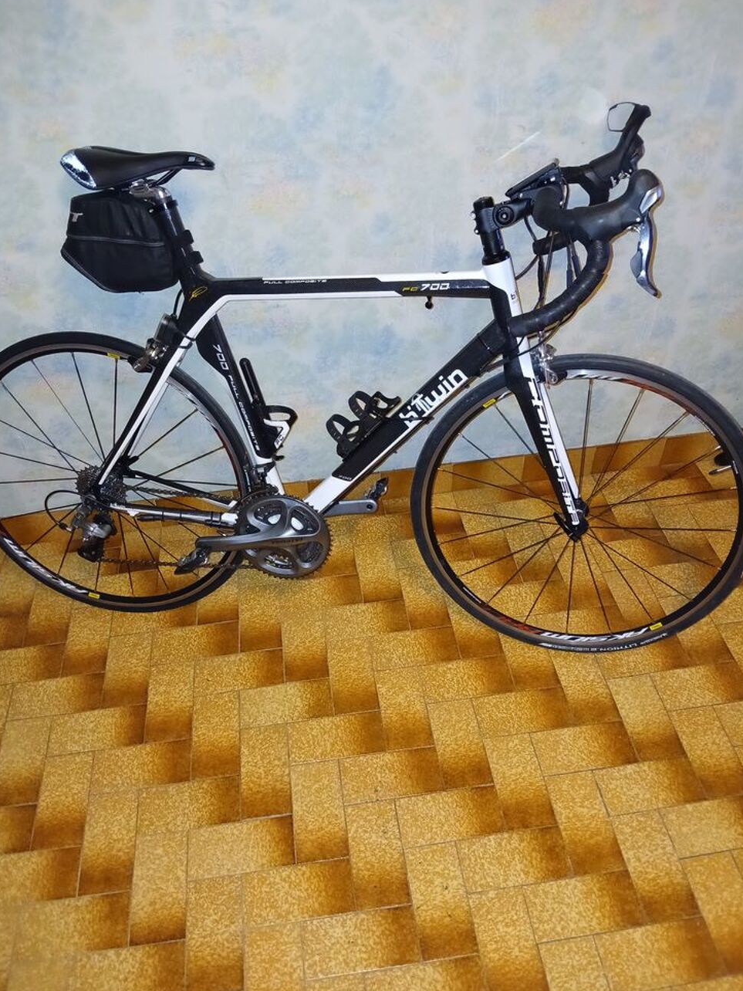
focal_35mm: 27
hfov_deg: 51.4
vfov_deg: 65.3
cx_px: 372
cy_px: 511
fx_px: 773
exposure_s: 1/20
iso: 500
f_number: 1.8
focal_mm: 3.98
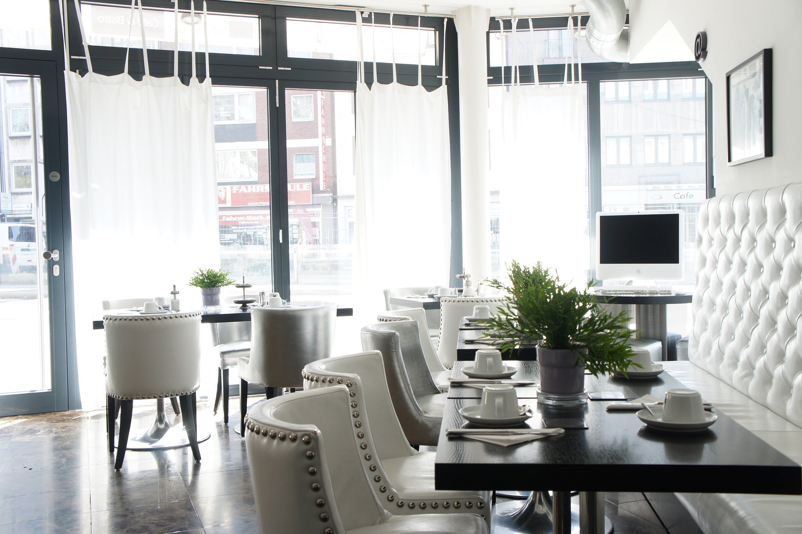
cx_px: 401
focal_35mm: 38
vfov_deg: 35.5
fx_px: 835
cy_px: 267
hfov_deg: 51.3
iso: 200
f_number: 5.6
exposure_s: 1/40
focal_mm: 25
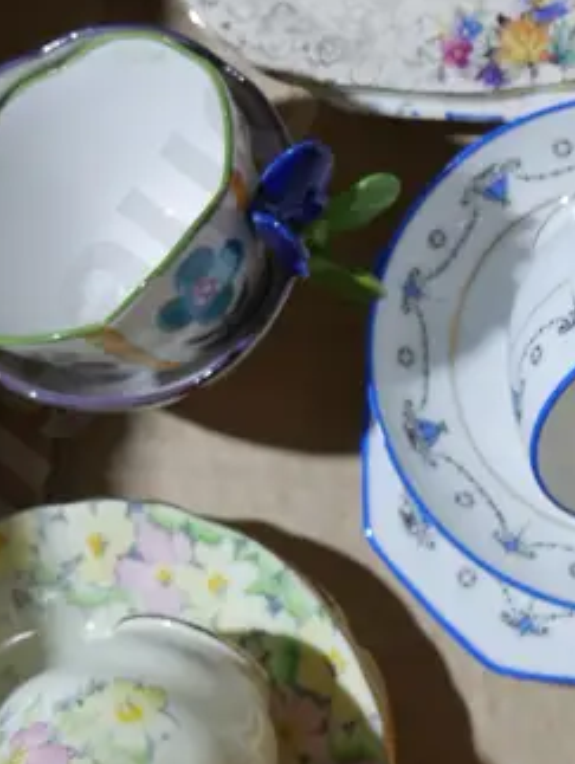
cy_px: 182
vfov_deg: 20.5
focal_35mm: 95
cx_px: 199
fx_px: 2100
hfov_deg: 15.6
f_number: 3.6
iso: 400
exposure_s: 1/60
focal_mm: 15
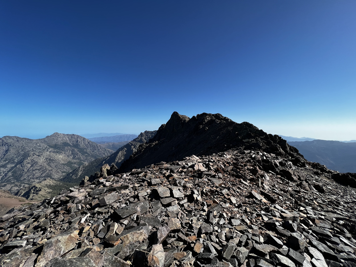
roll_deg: -0.4
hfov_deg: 106.2
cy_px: 134
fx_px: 134
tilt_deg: -1.4
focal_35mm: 13
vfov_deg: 89.9
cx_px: 178
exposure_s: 1/1449
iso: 32
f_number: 1.8
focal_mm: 1.57
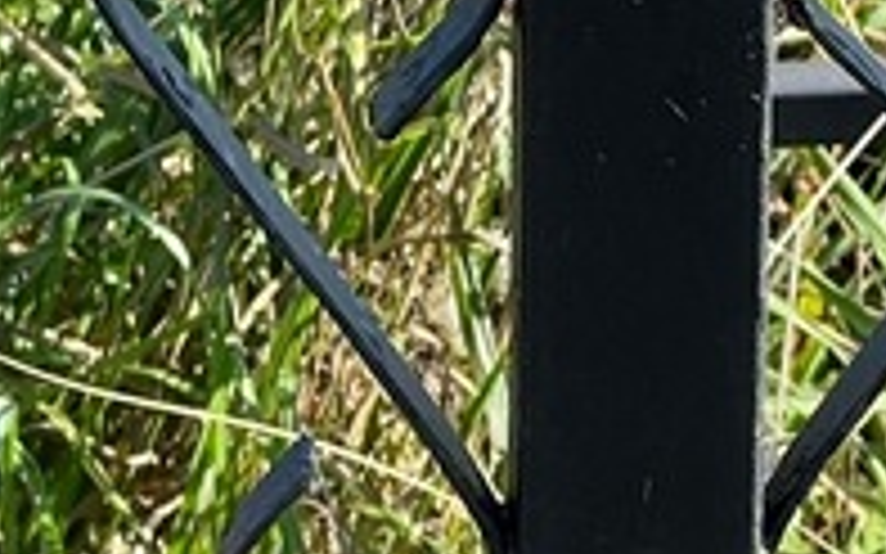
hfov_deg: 6.3
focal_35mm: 331
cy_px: 1185
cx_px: 643
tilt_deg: -27.4
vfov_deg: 3.9
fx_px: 7990
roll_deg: +0.8
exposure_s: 1/216
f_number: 2.8
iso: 32
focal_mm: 9
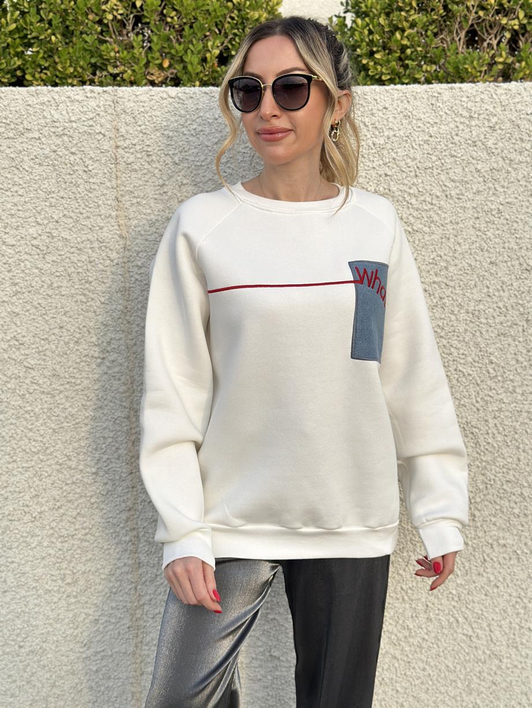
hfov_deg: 30.3
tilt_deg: -6.7
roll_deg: +0.7
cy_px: 354
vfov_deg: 39.6
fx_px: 983
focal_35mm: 48
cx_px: 266
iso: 80
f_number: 1.78
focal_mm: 6.86
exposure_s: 1/785
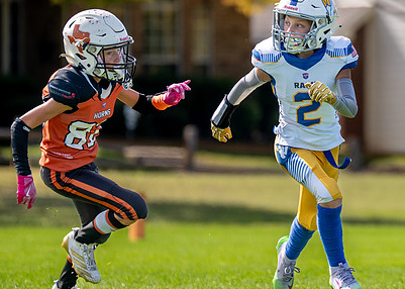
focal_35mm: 583
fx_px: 6702
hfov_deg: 3.5
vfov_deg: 2.5
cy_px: 131
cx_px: 428
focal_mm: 200
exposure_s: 1/2500
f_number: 2.8
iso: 160
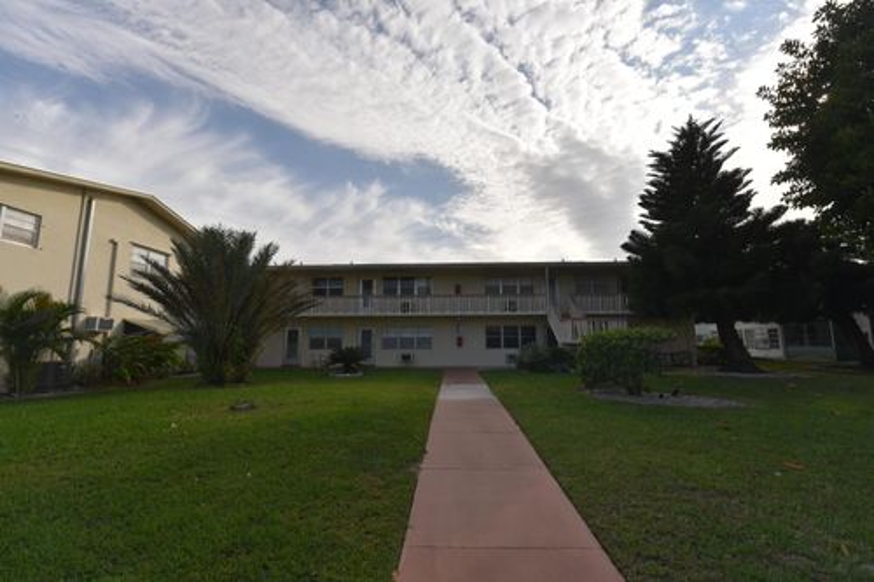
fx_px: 364
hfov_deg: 100.4
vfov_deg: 77.3
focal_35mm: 15
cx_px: 437
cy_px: 291
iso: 100
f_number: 10
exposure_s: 1/200
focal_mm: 15
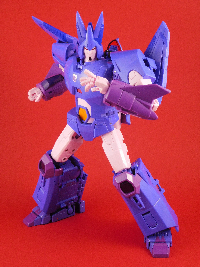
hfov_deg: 23.7
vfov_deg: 31.2
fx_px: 478
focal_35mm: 62
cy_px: 134
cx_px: 100
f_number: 4.4
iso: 400
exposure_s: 1/80
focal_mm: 11.1
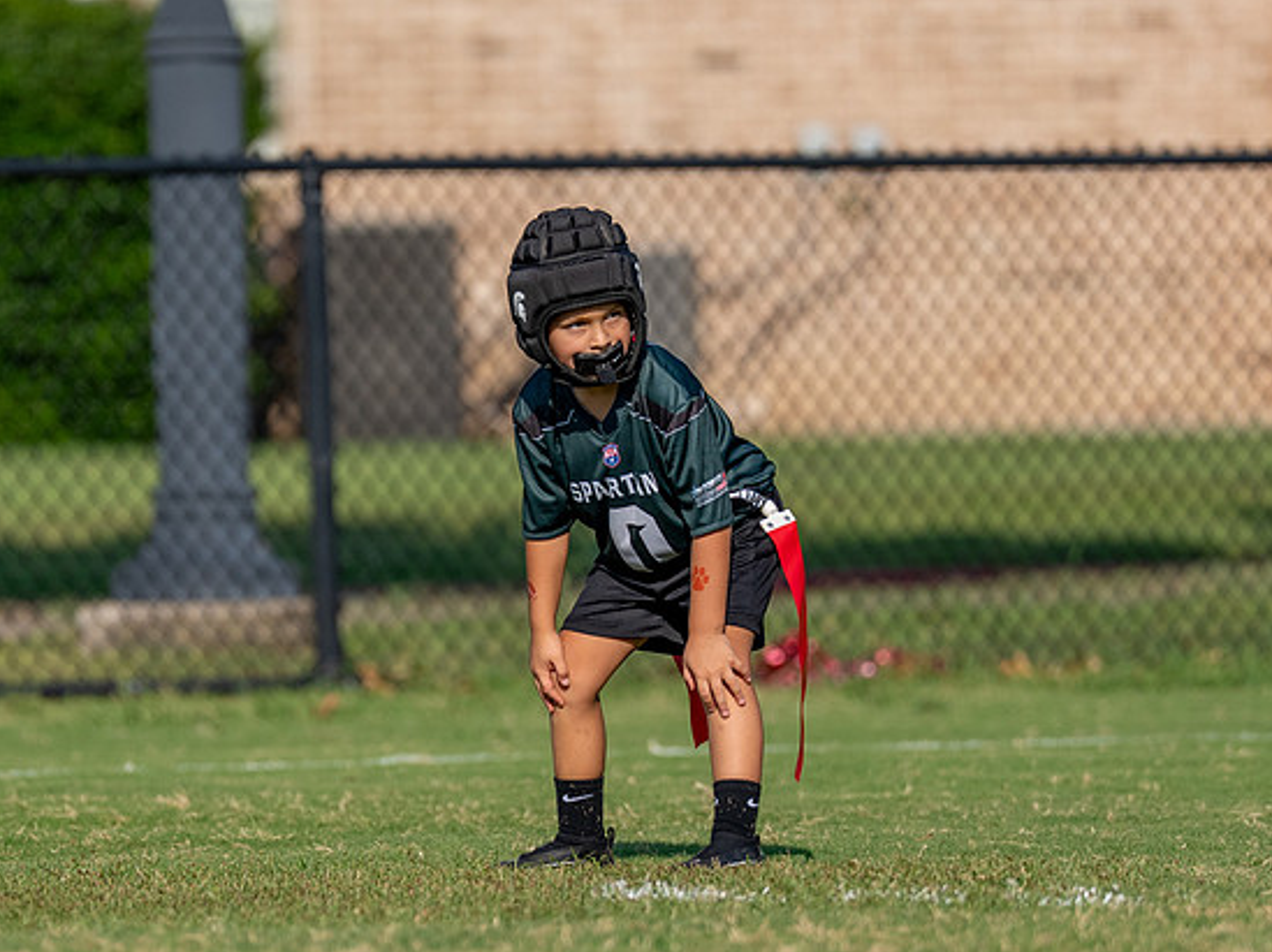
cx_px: 493
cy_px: 499
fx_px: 19242
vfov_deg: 2.8
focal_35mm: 524
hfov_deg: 3.8
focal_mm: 200
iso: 200
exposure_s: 1/4000
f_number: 2.8
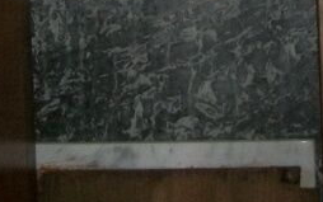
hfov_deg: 12.2
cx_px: 187
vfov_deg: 7.0
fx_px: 1506
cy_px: -375
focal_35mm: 171
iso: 160
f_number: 2.9
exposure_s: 1/30
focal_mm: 5.7
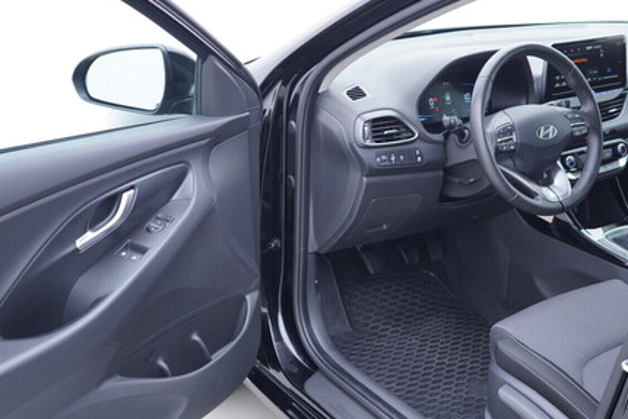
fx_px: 803
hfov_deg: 42.7
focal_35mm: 46
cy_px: 205
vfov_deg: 29.3
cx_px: 321
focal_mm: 24
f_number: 2.8
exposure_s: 1/40
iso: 250
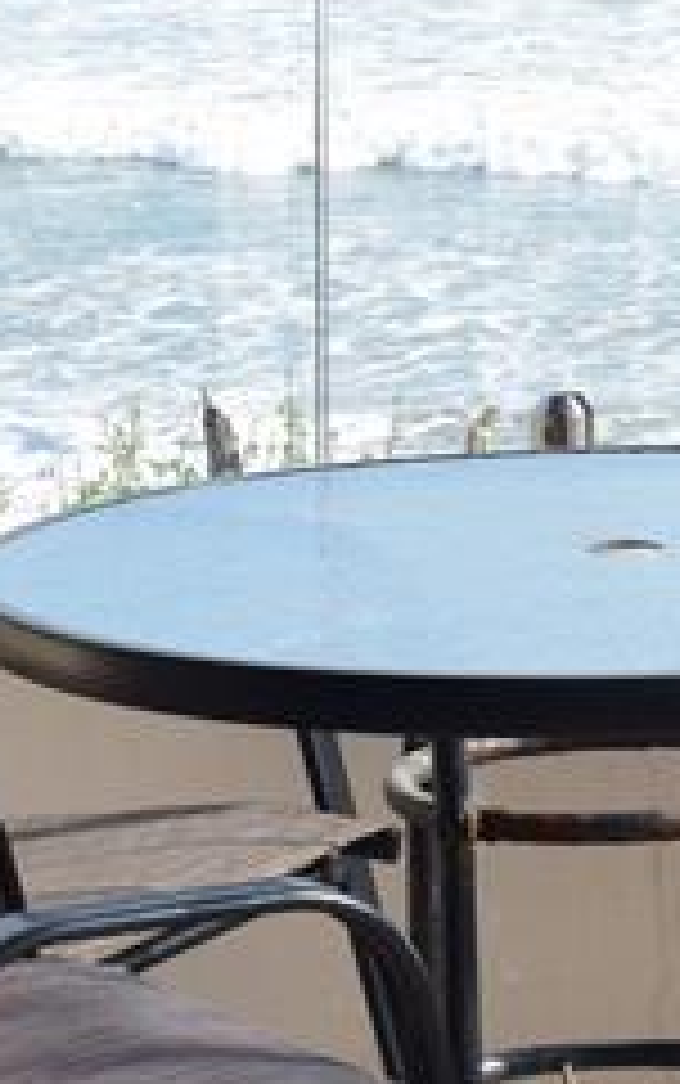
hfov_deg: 7.0
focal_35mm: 188
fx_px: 5569
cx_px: 608
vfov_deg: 11.1
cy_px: 405
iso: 400
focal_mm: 29
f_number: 11
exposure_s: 1/400
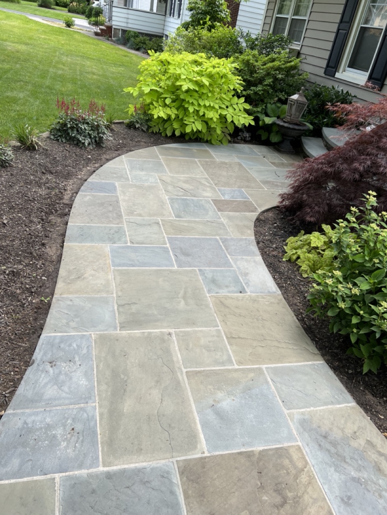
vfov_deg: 67.3
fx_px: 388
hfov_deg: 53.1
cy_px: 258
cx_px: 194
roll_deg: -9.7
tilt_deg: -31.1
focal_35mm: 26
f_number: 1.5
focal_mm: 5.7
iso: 50
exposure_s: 1/859
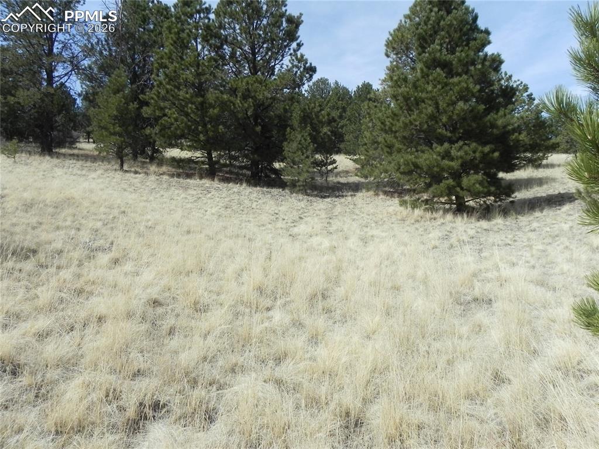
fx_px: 450
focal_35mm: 26
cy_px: 224
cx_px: 300
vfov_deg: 53.0
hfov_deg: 67.3
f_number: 8
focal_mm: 4.6
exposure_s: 1/427
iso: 160
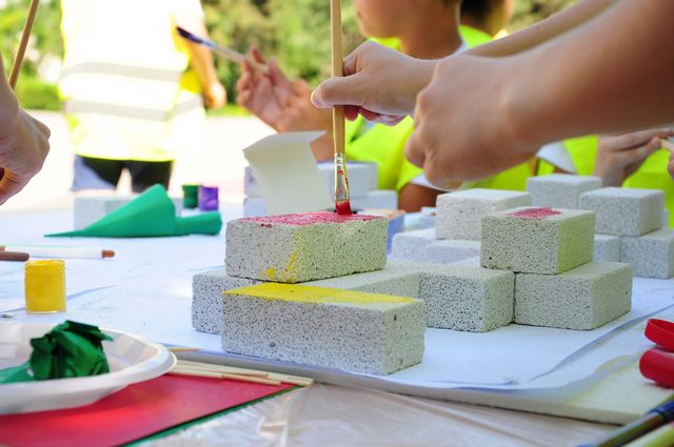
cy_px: 224
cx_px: 337
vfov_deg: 18.9
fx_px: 1346
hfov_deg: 28.1
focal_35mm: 72
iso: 400
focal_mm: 48
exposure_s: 1/400
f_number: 5.6
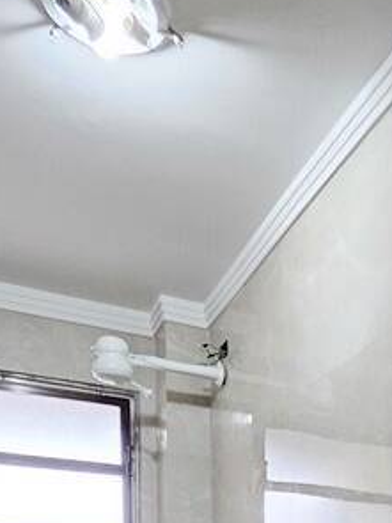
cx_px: 388
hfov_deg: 29.0
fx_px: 710
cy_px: 664
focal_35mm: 47
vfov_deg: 31.9
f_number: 2.2
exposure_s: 1/60
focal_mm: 1.7
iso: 250
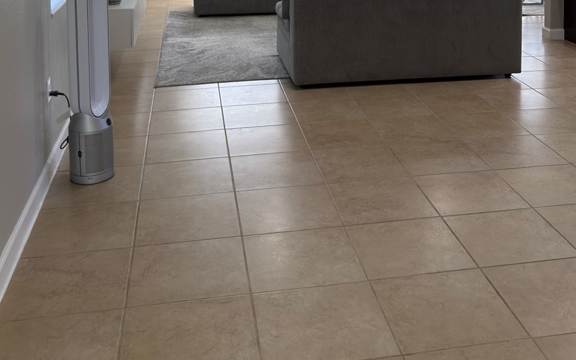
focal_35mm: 46
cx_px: 332
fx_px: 722
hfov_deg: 43.4
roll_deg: -0.6
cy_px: -64
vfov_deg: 25.4
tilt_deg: -3.8
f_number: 1.78
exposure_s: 1/145
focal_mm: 6.76
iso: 200
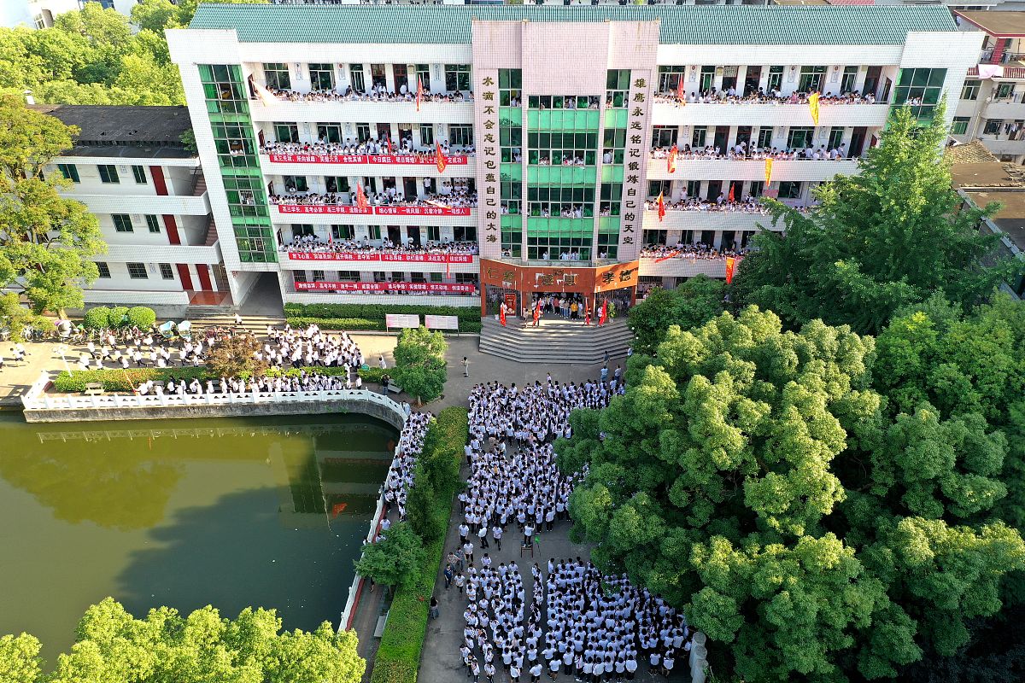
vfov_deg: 46.4
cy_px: 342
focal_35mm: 28
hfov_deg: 65.5
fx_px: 797
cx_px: 512
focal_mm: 10.26
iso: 100
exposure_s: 1/120
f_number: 4
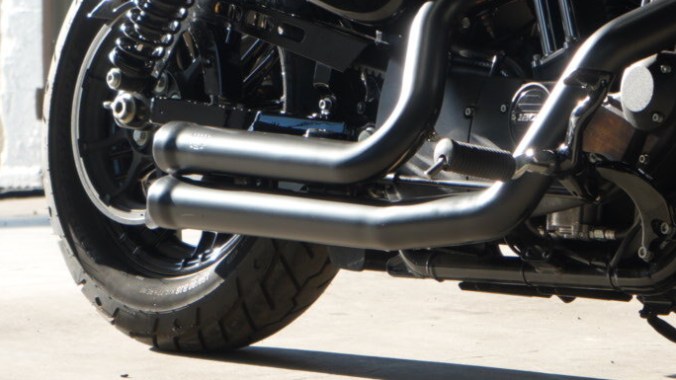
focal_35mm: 260
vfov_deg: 4.7
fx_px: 4661
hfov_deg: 8.3
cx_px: 642
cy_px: -1
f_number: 5.6
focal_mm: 70
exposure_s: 1/125
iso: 125
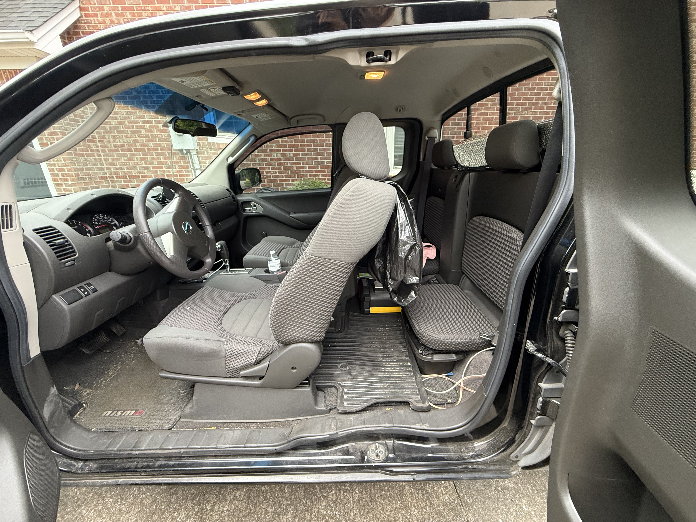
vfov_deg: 85.7
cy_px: 261
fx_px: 281
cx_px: 348
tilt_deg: -18.9
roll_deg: +1.6
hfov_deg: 102.1
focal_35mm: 14
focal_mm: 2.22
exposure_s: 1/60
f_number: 2.2
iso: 400
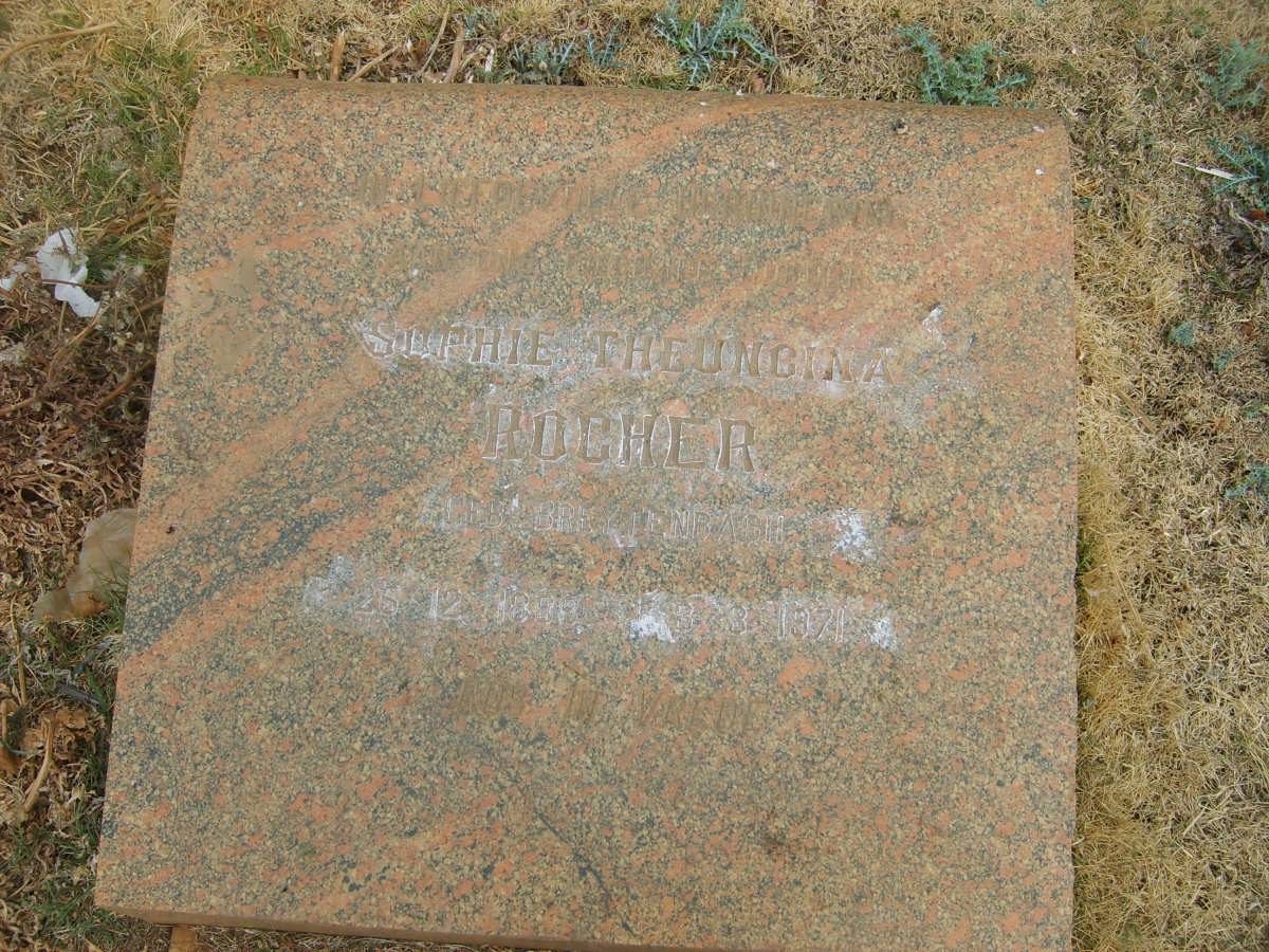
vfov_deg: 40.7
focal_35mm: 35
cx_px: 634
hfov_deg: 52.6
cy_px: 476
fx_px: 1283
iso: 50
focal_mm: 5.8
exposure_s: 1/500
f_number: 2.8
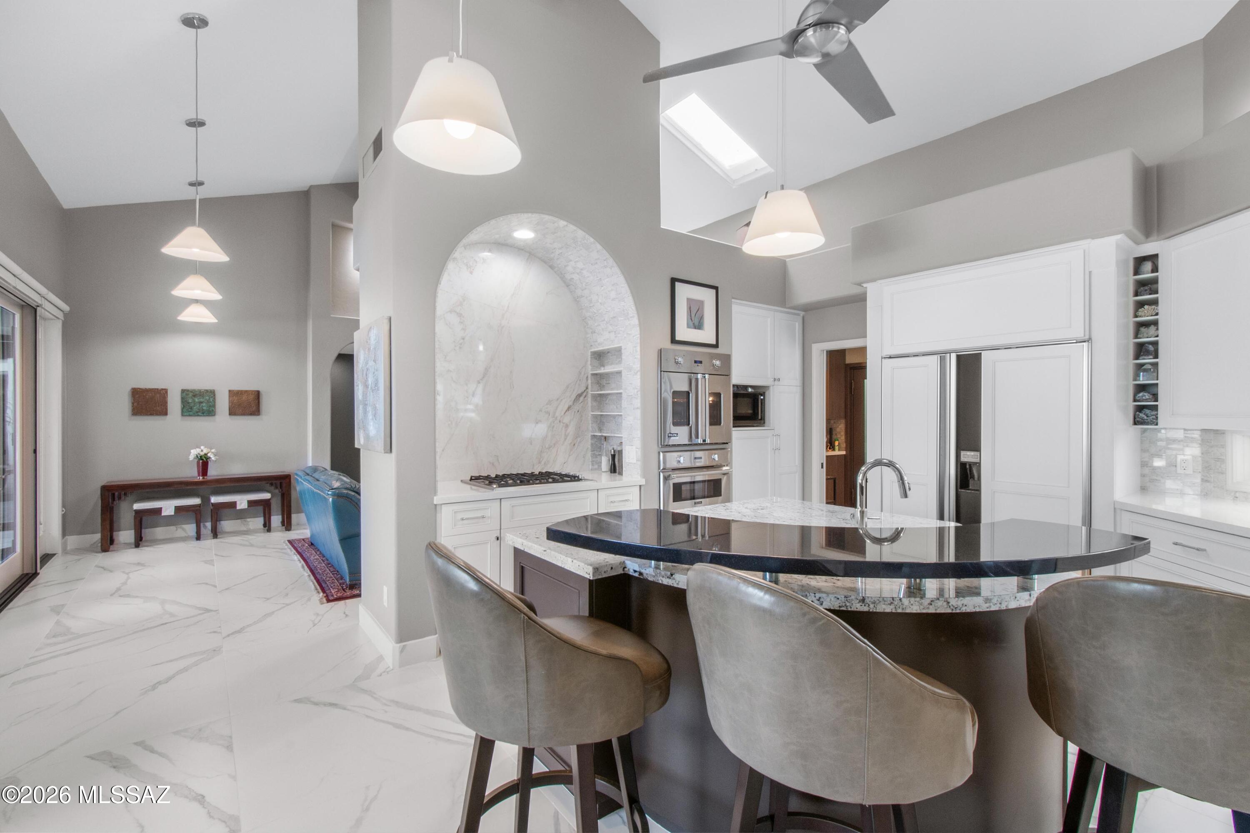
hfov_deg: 100.4
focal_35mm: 15
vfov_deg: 77.3
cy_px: 416
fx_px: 521
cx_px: 625
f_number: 16
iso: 500
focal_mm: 10
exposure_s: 1/50
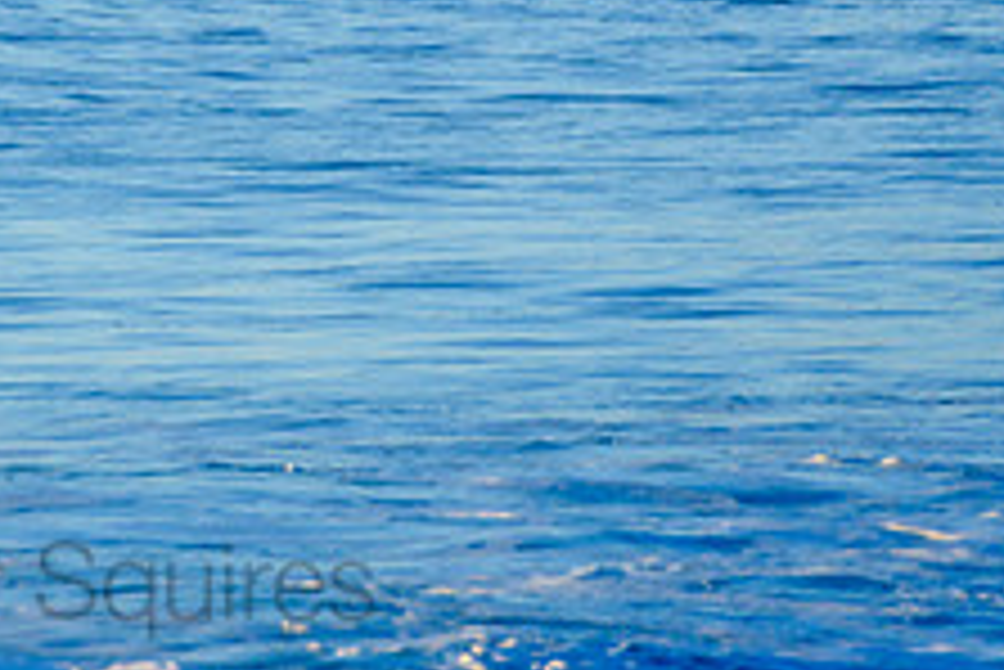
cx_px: 27
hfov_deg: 1.0
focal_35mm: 2031
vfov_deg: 0.7
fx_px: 56677
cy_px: -164
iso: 360
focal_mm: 500
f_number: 5.6
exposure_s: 1/1250
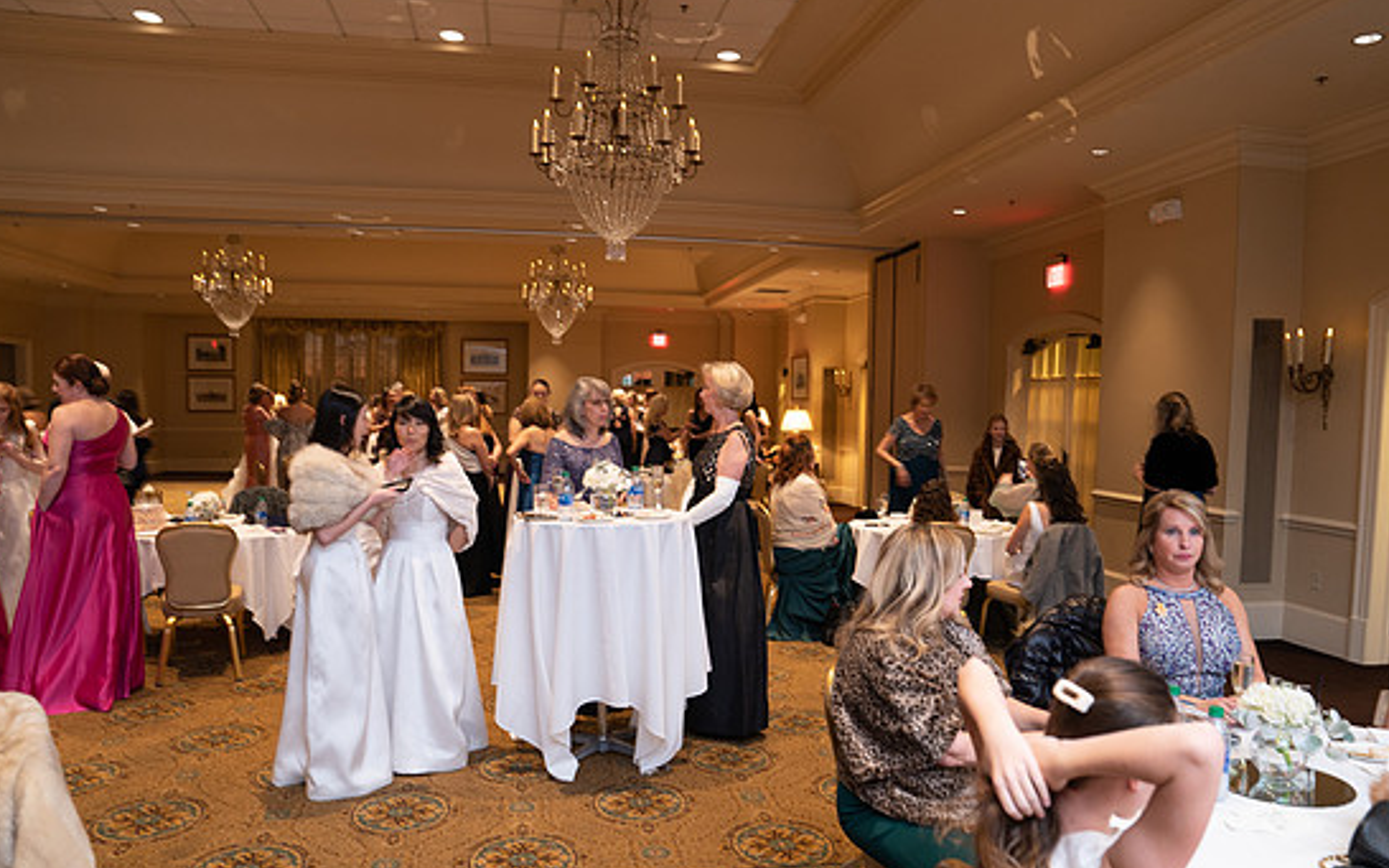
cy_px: 475
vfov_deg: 47.5
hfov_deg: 70.4
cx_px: 722
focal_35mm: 26
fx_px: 984
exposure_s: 1/20
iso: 800
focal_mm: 24
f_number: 3.5
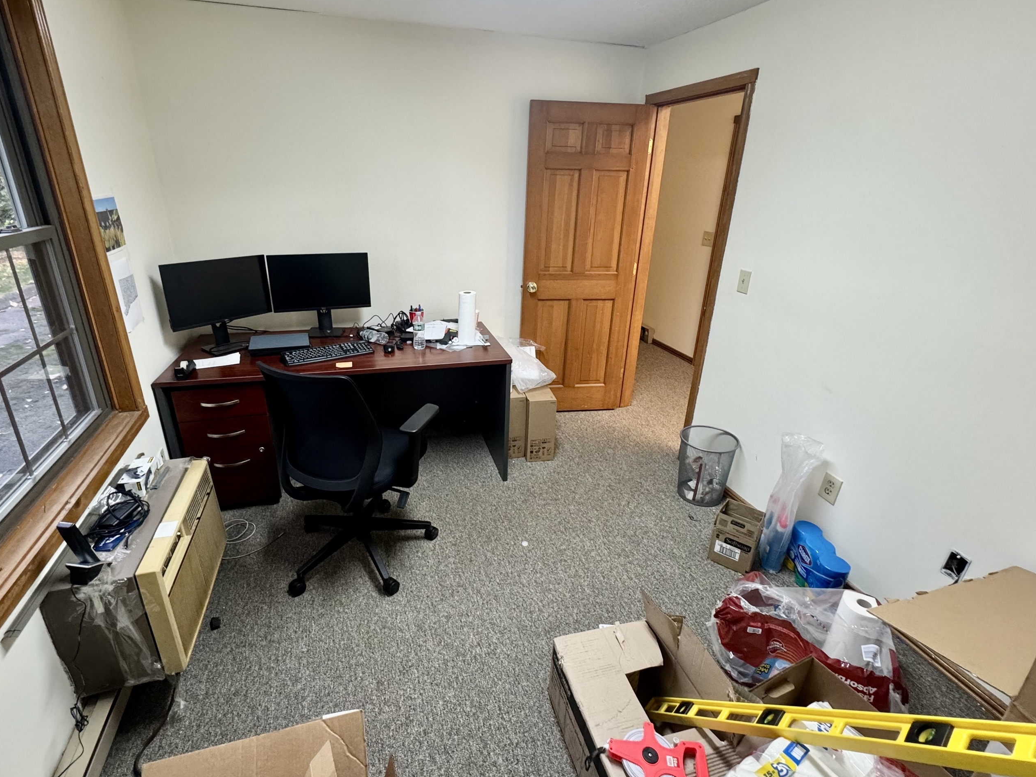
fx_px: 509
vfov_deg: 74.7
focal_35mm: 17
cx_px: 489
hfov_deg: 90.9
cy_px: 375
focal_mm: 2.22
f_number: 2.2
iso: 250
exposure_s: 1/60
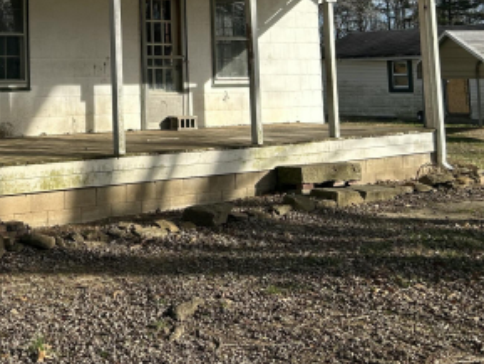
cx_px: -8
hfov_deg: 29.8
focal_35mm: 60
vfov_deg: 23.3
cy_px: -7
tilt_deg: +5.9
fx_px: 839
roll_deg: +0.6
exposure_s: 1/2252
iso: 50
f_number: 1.5
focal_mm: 5.7
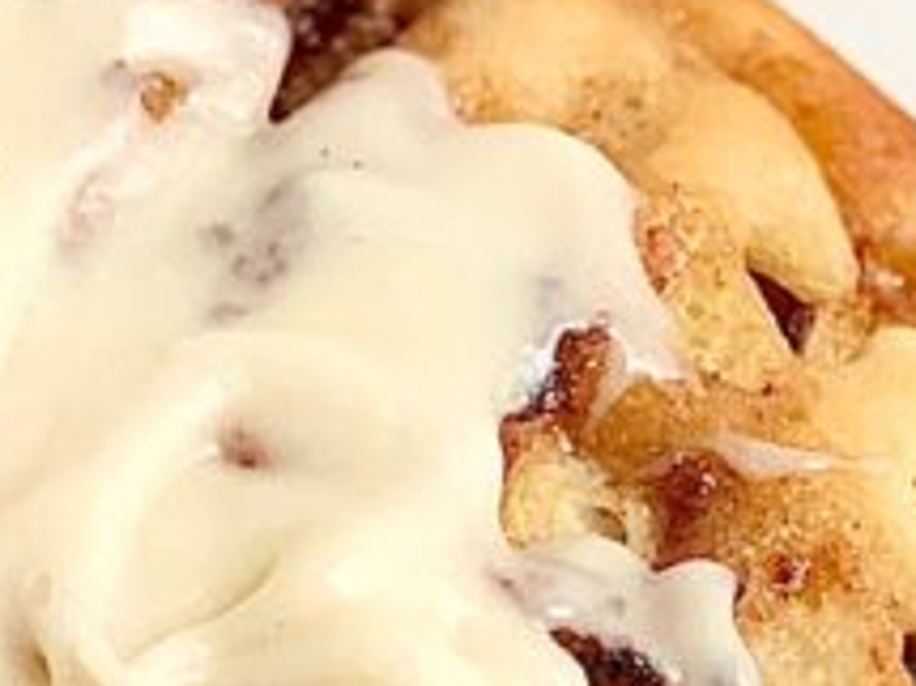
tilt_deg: -58.9
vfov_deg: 7.9
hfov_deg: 10.6
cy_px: 895
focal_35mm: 186
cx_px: 285
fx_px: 4919
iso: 80
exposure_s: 1/122
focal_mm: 6
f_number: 2.4
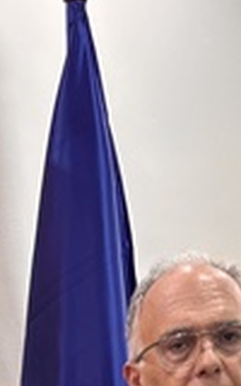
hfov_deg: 9.4
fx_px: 1450
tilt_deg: -8.2
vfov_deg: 13.8
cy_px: 659
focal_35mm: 138
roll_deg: +1.9
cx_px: -55
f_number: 1.6
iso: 160
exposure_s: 1/50
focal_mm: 5.96
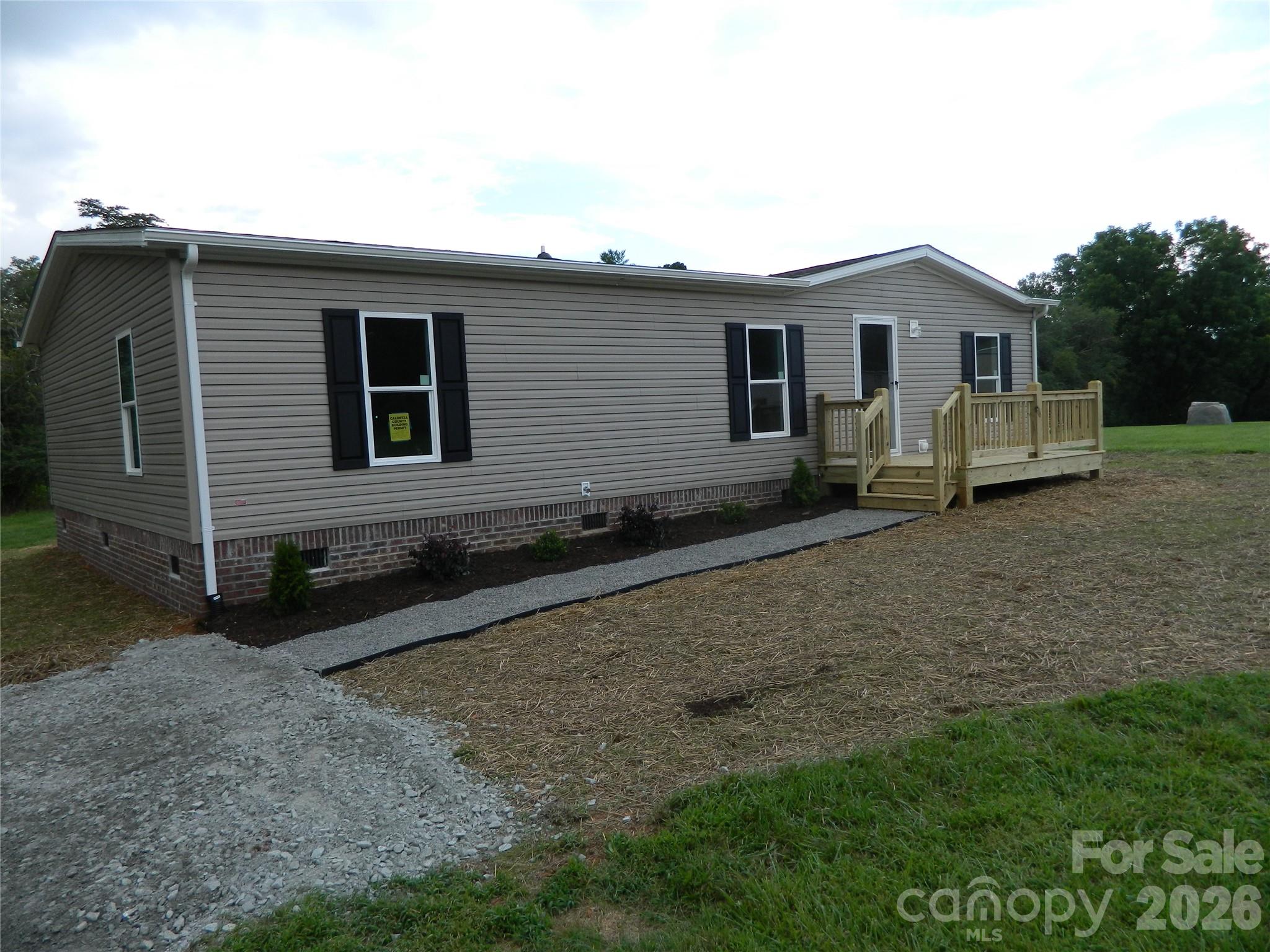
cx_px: 635
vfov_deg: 54.9
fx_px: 917
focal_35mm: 25
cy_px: 476
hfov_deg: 69.4
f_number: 3.1
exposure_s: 1/320
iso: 80
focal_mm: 4.5
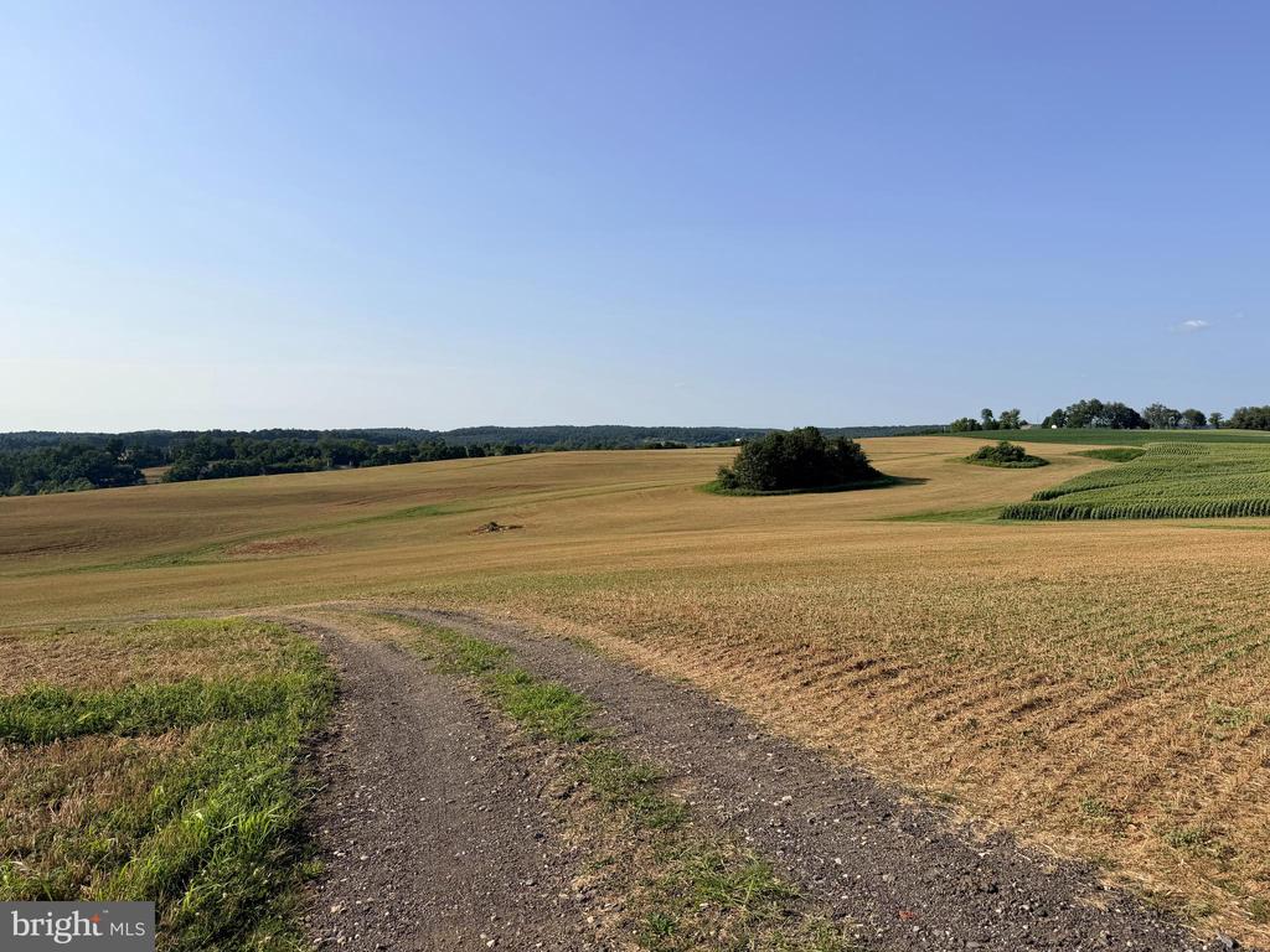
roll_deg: +0.5
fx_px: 881
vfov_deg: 56.8
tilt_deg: -2.0
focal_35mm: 24
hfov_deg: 71.6
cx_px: 635
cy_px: 476
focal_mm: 6.76
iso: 80
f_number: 1.78
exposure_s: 1/6711
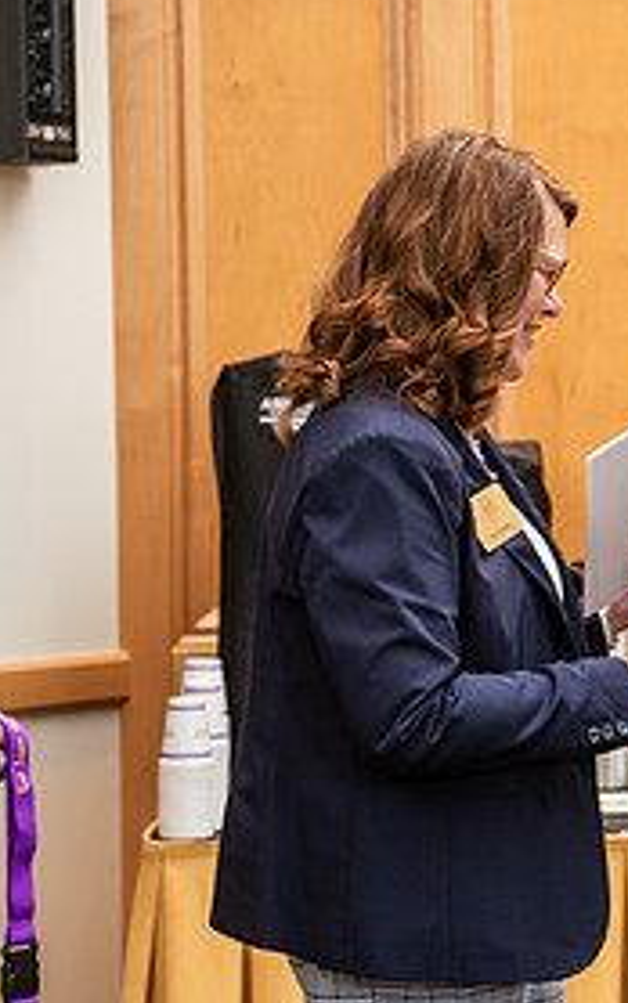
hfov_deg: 10.7
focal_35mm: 119
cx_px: 863
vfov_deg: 17.5
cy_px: 467
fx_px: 3255
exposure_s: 1/160
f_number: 4
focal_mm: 56
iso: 1000
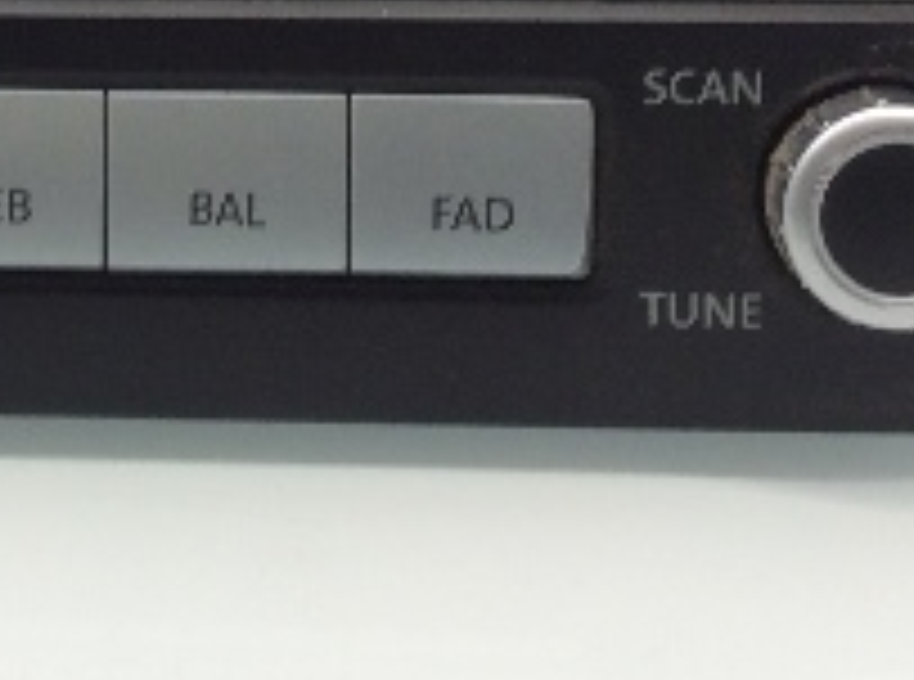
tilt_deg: -10.3
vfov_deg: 14.0
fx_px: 2659
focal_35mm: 101
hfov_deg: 19.3
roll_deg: +0.8
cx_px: 144
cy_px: -212
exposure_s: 1/30
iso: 32
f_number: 2.4
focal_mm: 3.3
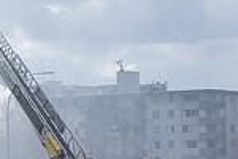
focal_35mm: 193
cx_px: 105
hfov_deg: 10.7
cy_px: 138
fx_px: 1276
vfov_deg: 7.1
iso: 125
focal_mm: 50
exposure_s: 1/2500
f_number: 3.5
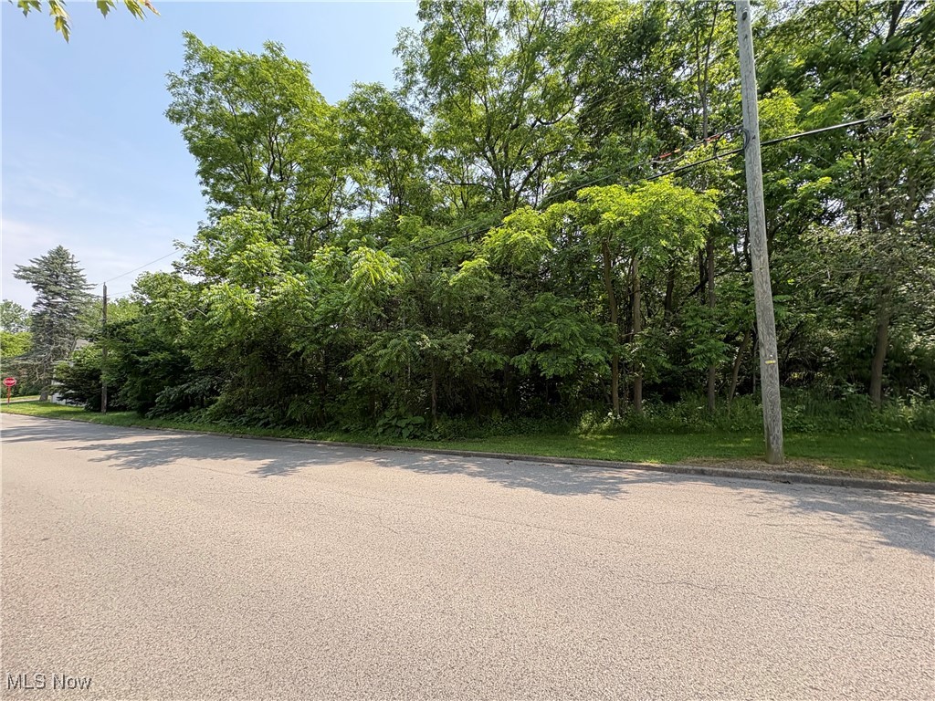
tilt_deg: +8.2
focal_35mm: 14
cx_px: 468
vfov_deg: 85.7
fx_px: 378
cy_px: 350
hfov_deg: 102.1
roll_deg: -1.4
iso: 50
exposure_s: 1/308
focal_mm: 2.22
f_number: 2.2
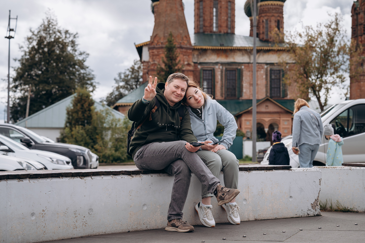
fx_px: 756
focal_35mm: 75
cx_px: 231
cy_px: 89
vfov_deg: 18.2
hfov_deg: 27.0
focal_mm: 59
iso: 100
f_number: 4
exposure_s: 1/500
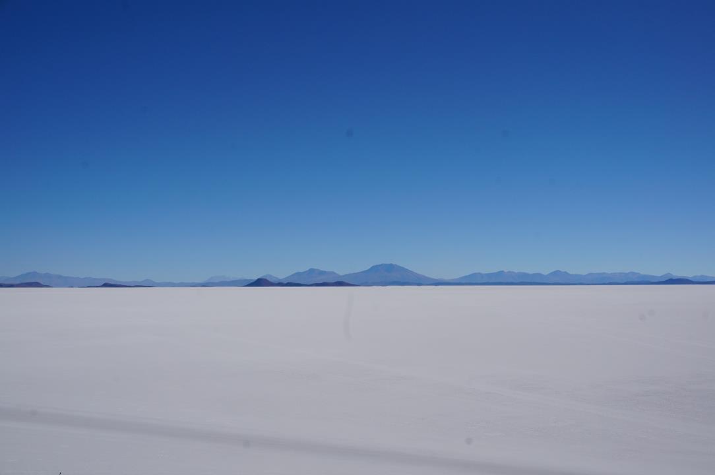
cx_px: 358
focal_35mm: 45
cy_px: 238
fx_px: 893
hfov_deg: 43.7
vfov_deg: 29.8
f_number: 16
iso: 200
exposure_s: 1/400
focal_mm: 30
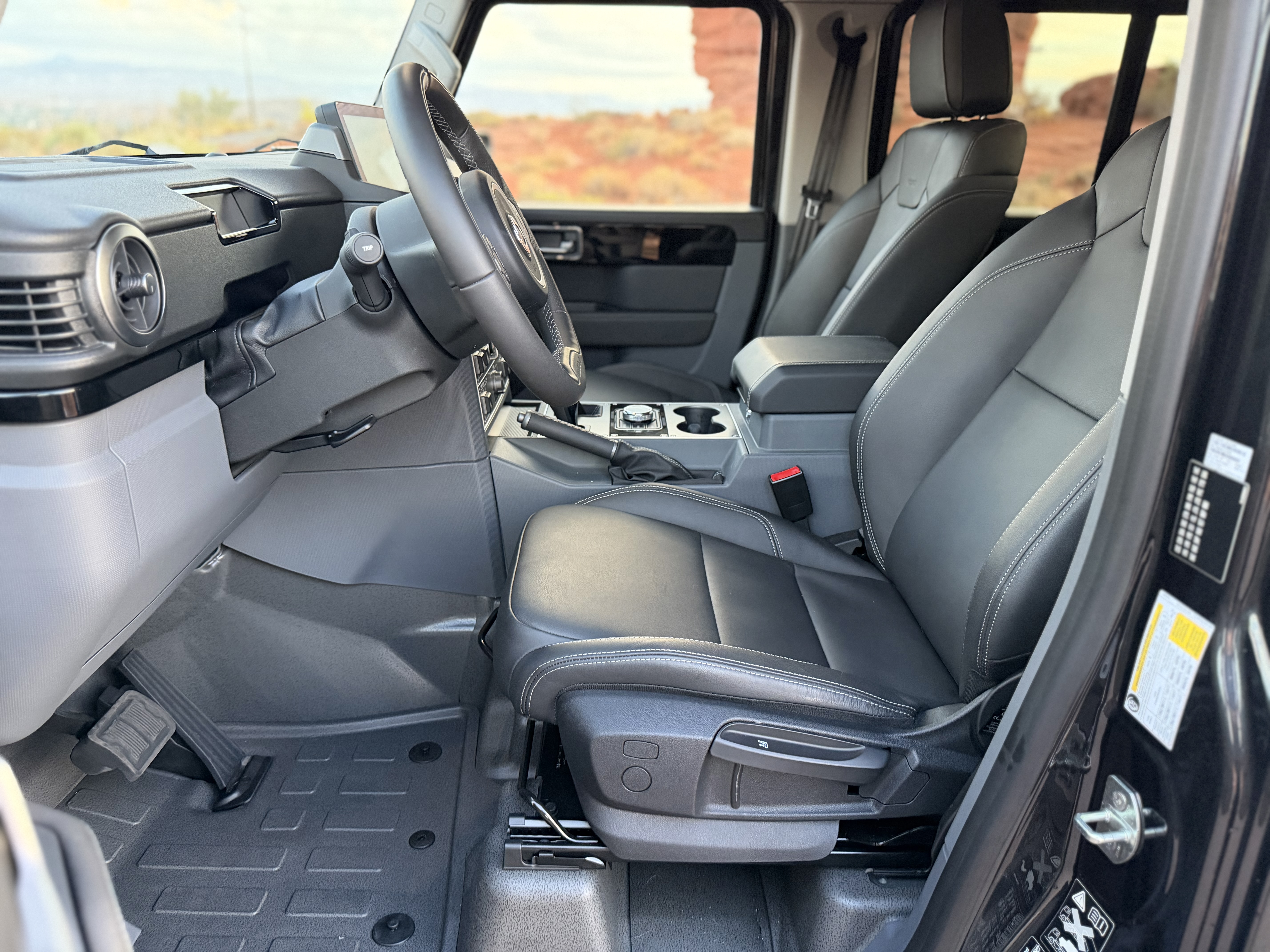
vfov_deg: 56.8
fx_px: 881
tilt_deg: -21.6
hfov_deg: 71.6
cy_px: 476
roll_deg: -3.4
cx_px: 635
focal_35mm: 24
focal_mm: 6.76
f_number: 1.78
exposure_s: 1/60
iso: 800
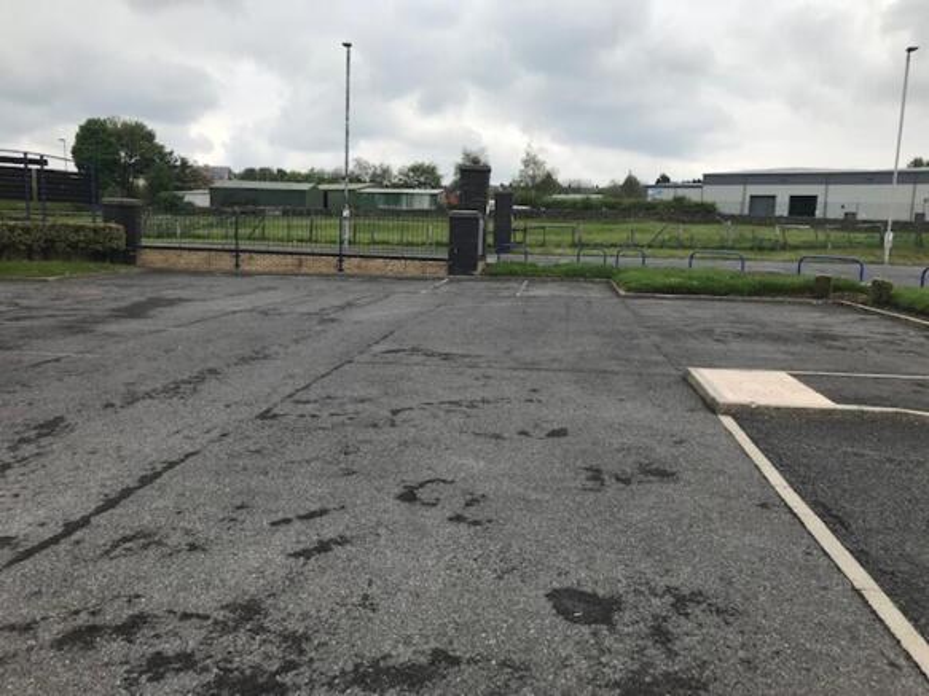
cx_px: 464
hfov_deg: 63.5
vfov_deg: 49.7
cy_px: 348
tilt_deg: -7.2
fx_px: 751
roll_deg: -1.6
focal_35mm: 28
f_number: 1.8
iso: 20
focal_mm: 3.99
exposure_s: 1/2083
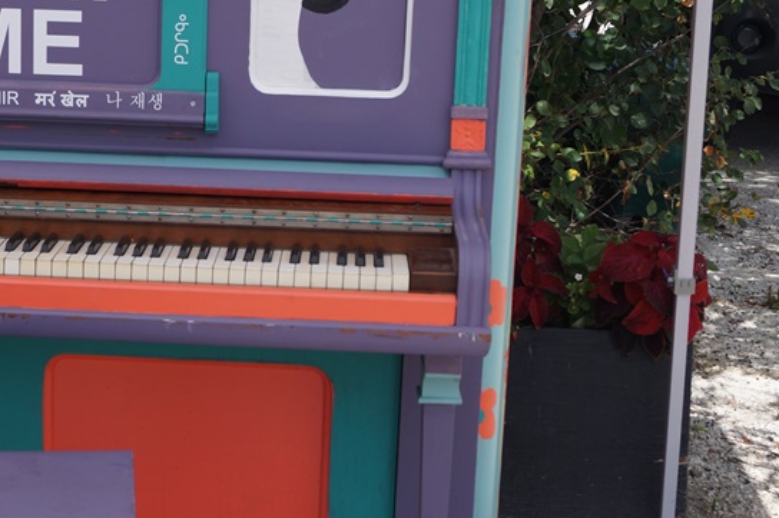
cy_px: 218
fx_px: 1708
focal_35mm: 79
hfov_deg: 25.2
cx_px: 150
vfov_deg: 17.2
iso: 100
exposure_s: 1/250
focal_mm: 28
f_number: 5.6
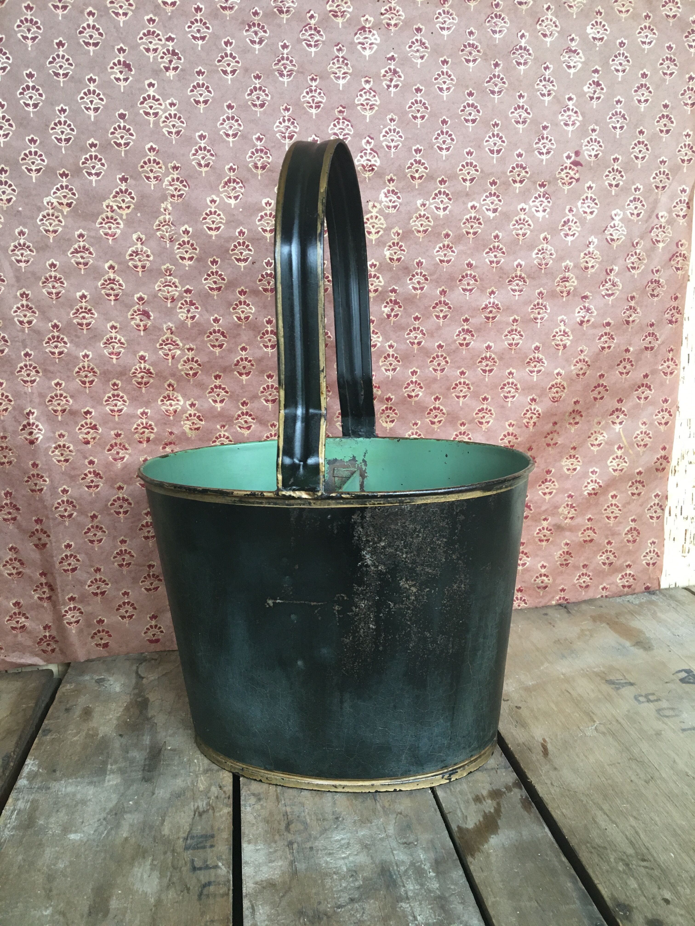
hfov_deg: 48.2
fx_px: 776
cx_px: 348
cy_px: 463
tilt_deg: -9.9
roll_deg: +1.4
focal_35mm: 29
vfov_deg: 61.7
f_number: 2.2
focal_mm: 4.15
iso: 64
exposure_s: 1/33
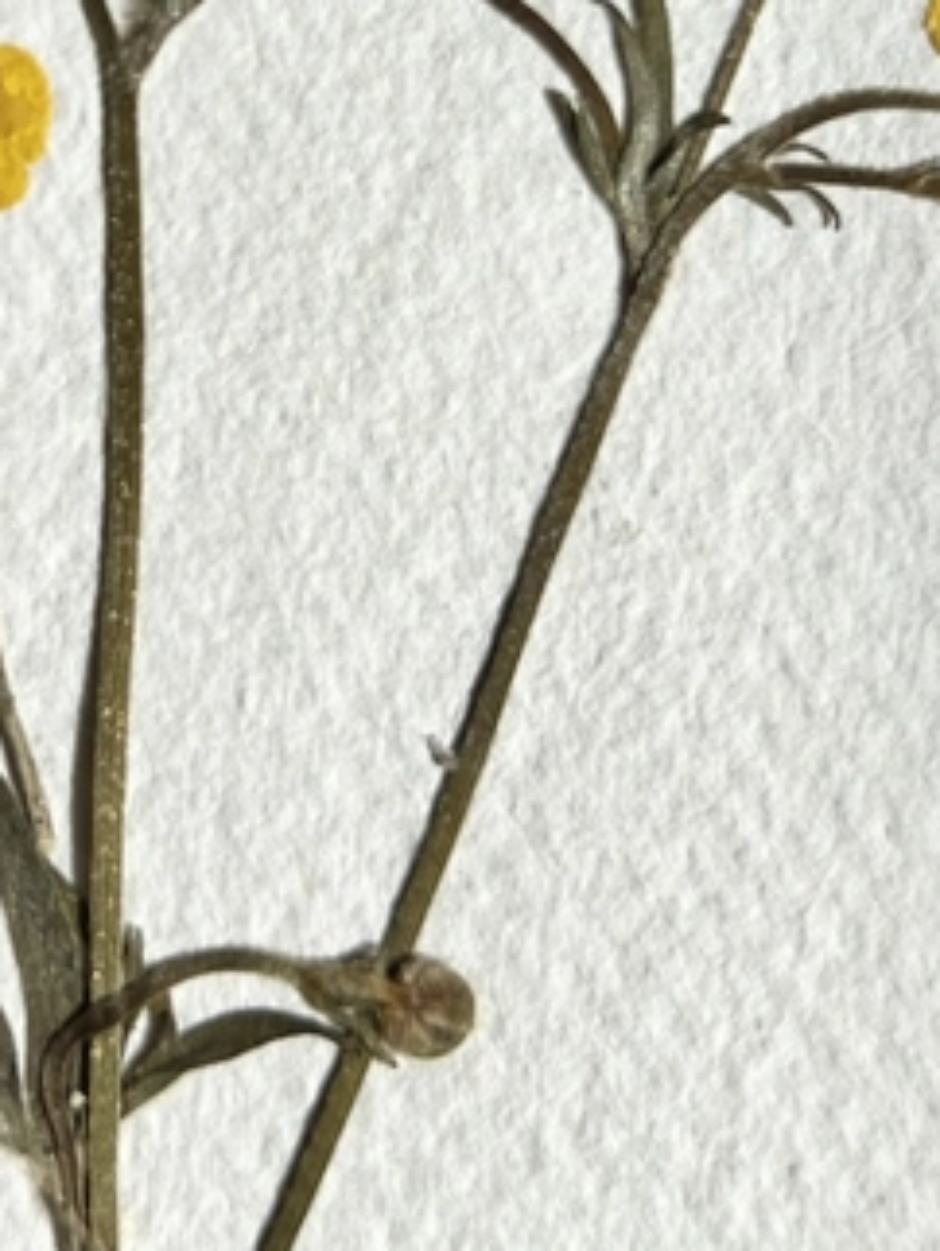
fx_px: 2567
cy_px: 62
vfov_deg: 26.2
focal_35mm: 71
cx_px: 159
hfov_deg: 20.5
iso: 50
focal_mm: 5.7
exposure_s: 1/4831
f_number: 1.5
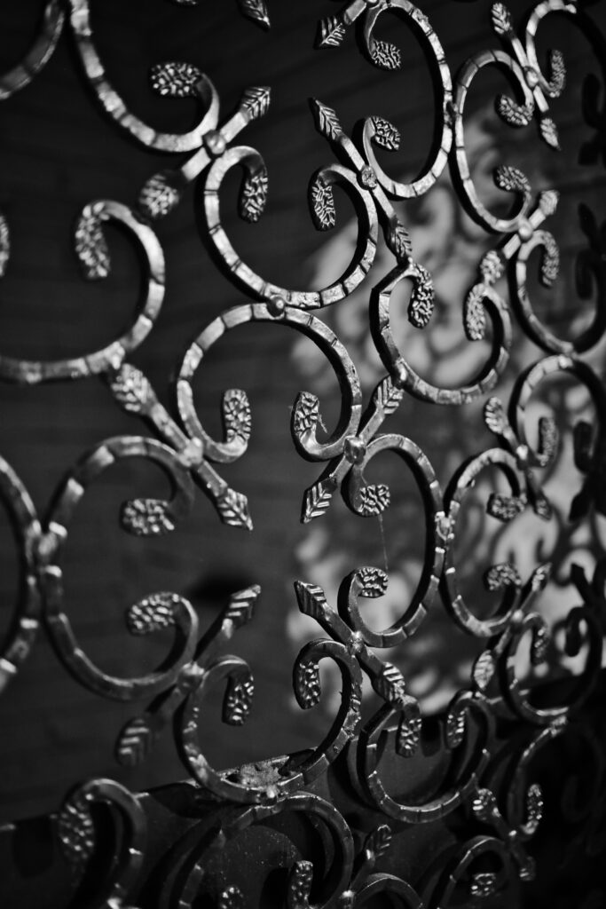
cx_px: 303
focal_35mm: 35
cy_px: 454
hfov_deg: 37.9
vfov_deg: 54.4
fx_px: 883
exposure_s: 1/4.3
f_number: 1.4
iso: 160
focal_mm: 23
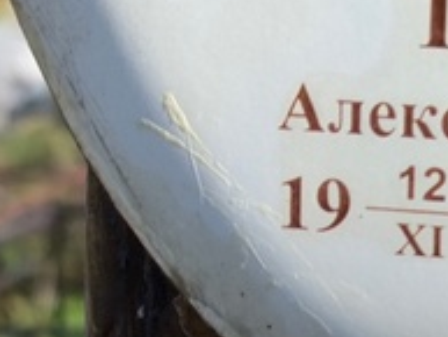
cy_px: 214
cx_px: 628
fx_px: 2681
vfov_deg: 7.2
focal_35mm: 207
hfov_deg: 9.3
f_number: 1.7
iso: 50
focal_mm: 4.71
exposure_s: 1/1158
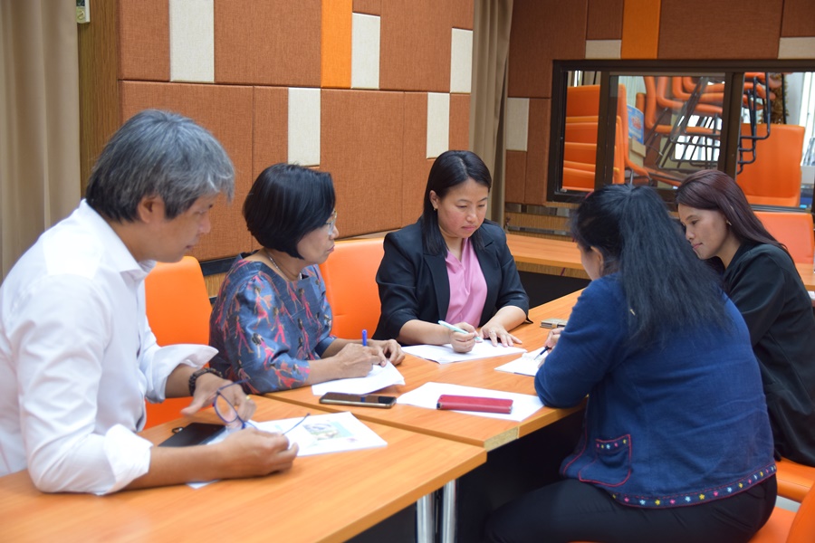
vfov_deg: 30.8
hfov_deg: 45.0
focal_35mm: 44
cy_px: 272
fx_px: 985
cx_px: 408
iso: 800
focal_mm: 29
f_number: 2.8
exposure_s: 1/125
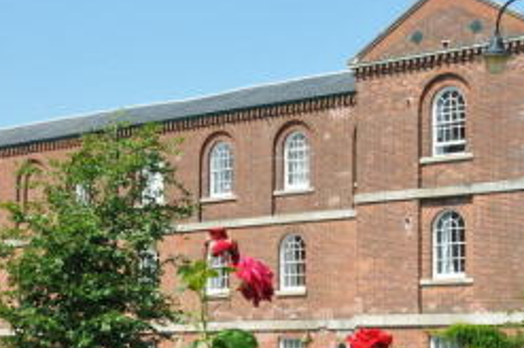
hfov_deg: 24.8
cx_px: 384
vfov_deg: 16.8
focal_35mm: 81
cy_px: 186
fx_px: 1177
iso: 200
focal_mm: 28
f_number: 16
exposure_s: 1/60
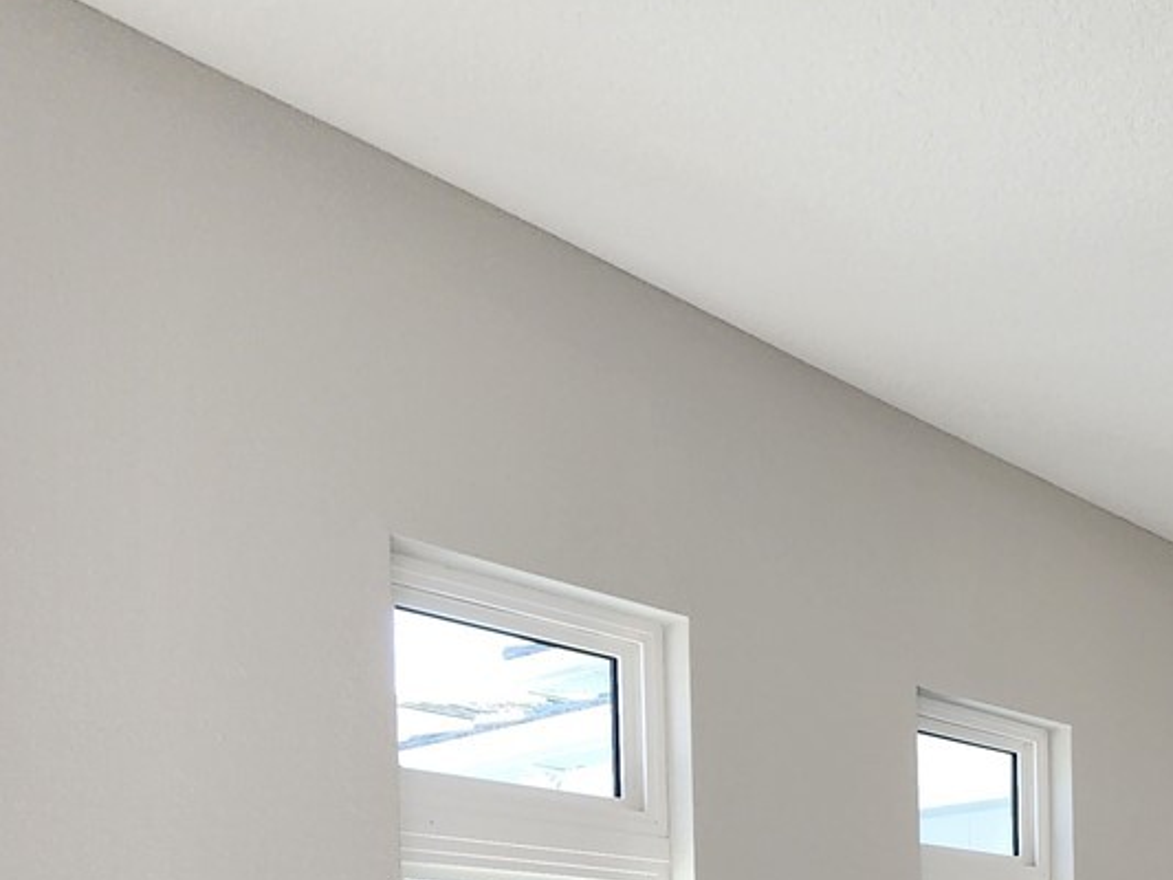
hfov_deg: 40.1
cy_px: 1085
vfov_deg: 30.6
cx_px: 1250
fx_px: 1322
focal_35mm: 39
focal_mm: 2.2
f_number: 2.2
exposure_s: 1/120
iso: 80
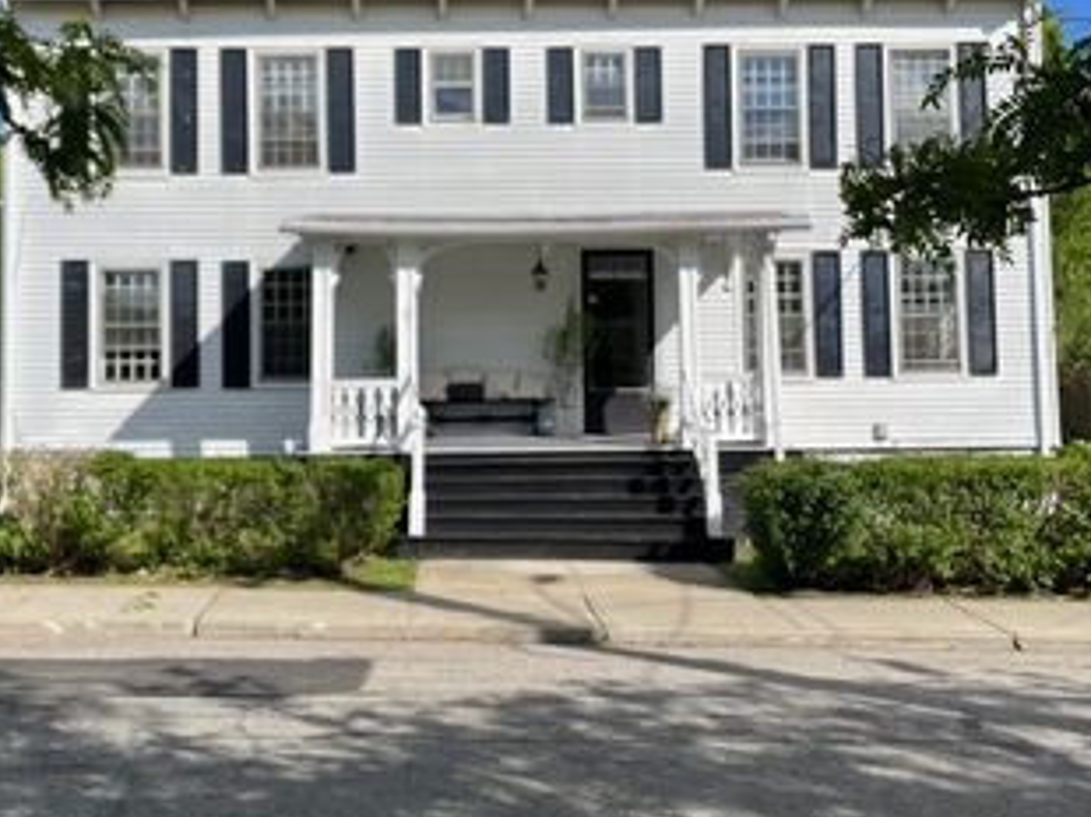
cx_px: 479
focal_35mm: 42
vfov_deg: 34.2
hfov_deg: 44.7
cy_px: 315
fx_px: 1323
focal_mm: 4.2
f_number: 1.6
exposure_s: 1/4292
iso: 32
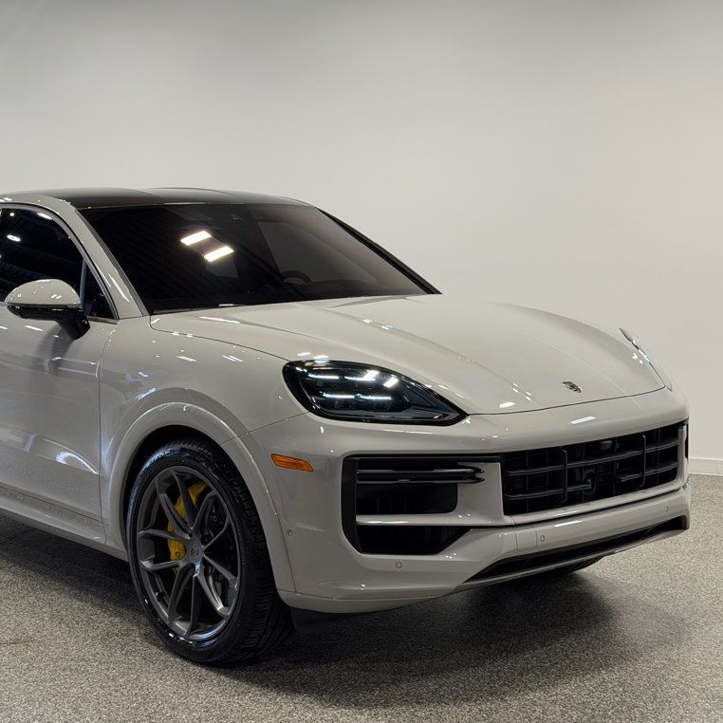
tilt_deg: -6.4
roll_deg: +0.1
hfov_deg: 29.9
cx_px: 259
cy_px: 361
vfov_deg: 30.0
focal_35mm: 57
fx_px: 1347
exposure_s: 1/257
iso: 64
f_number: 1.78
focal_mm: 6.76
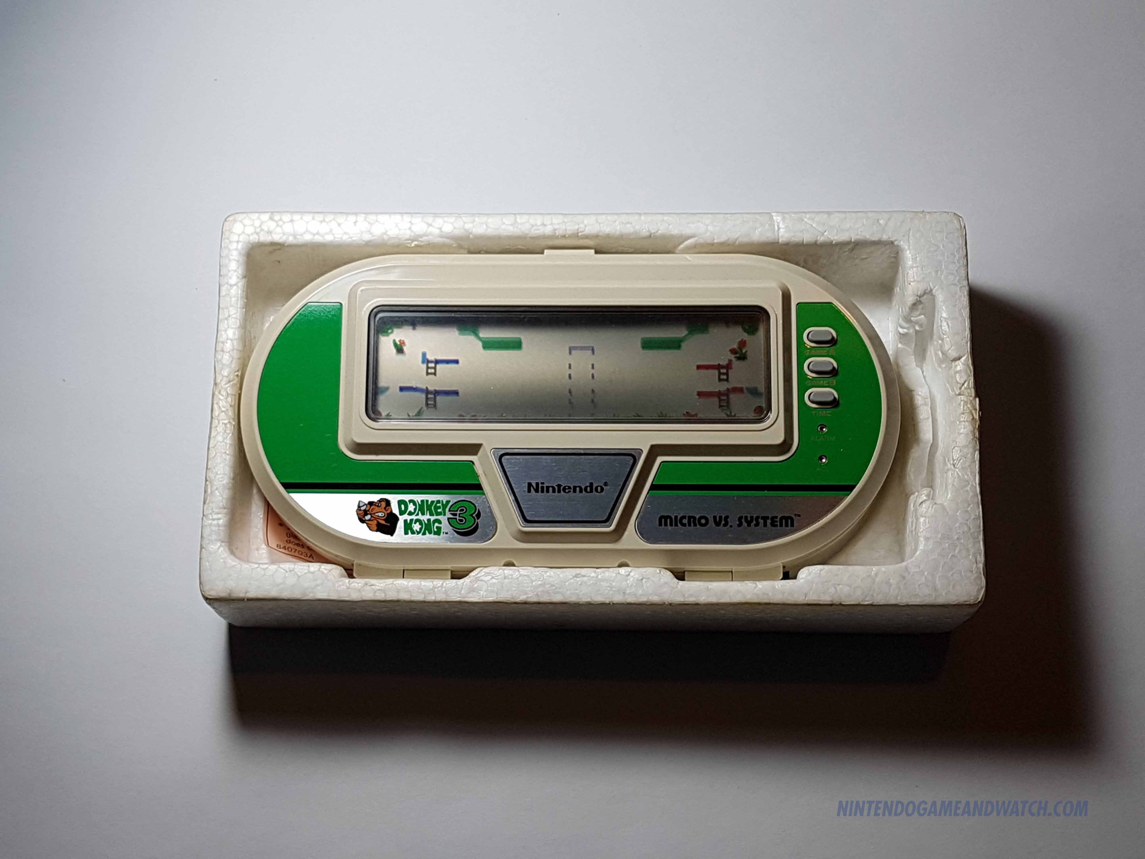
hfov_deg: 67.3
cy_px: 430
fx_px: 860
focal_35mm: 26
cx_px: 572
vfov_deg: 53.1
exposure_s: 1/241
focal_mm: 4.2
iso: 50
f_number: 1.7
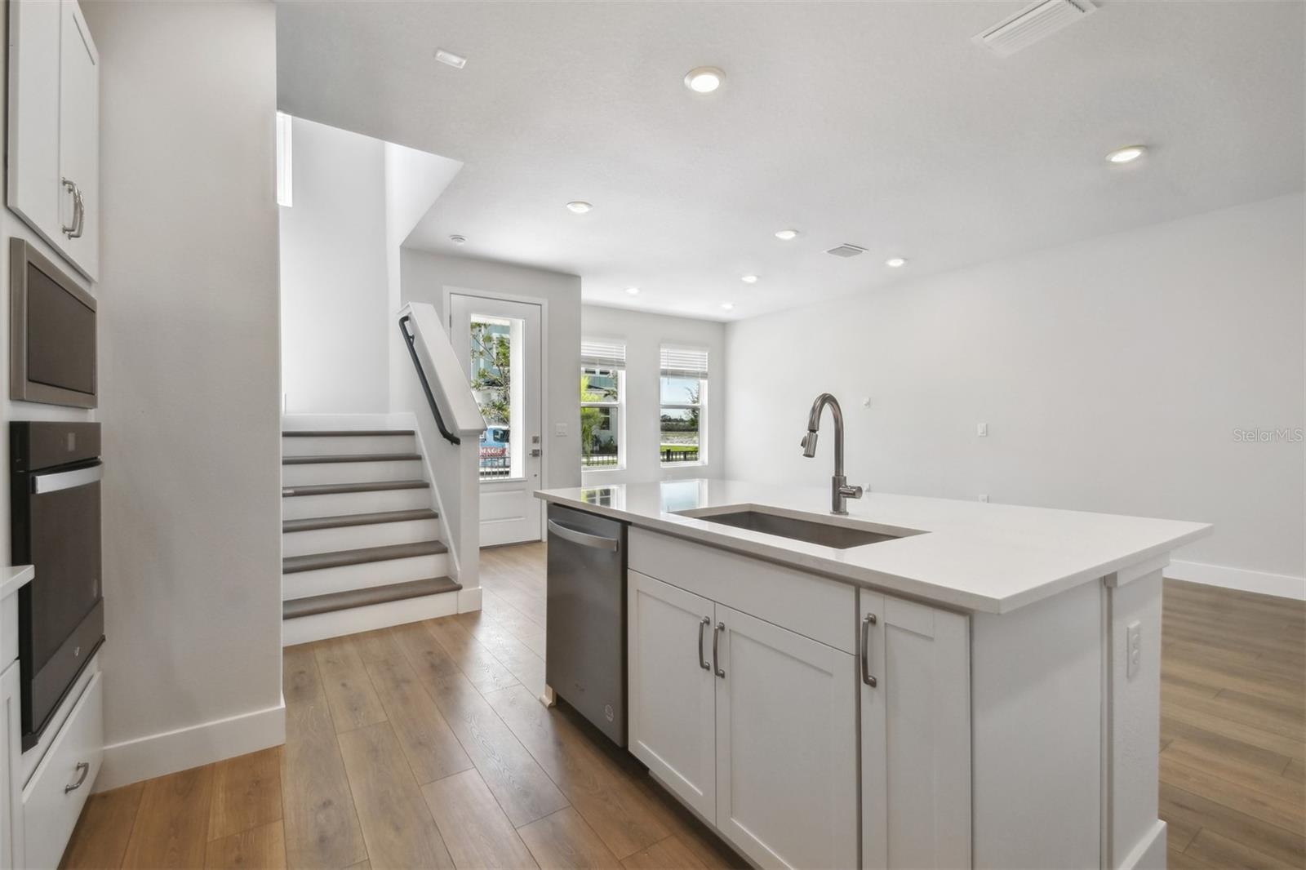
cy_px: 435
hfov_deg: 100.4
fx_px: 544
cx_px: 653
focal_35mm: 15
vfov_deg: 77.3
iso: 100
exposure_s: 1/400
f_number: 7.1
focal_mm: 10
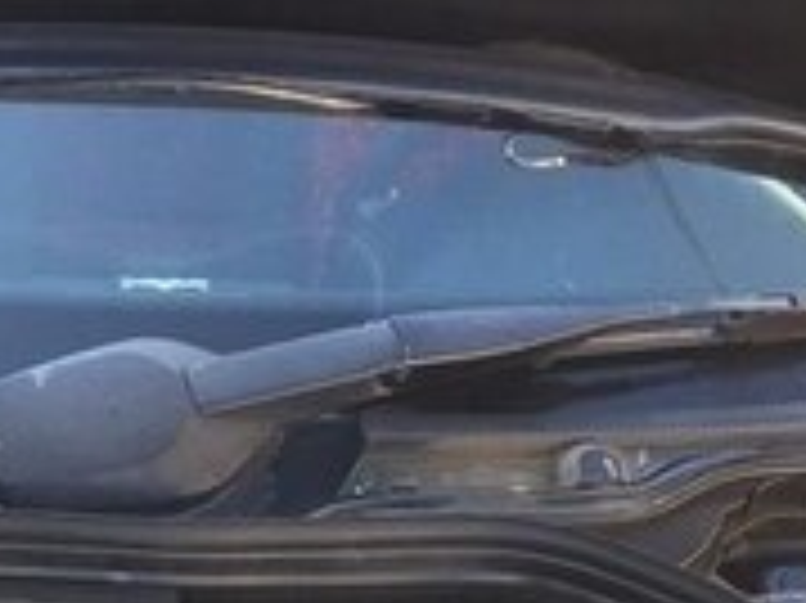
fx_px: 2490
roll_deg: -2.8
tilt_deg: -34.6
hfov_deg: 18.1
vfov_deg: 12.7
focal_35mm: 107
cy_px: 1033
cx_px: 77
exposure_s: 1/100
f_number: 2.2
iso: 50
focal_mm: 4.15
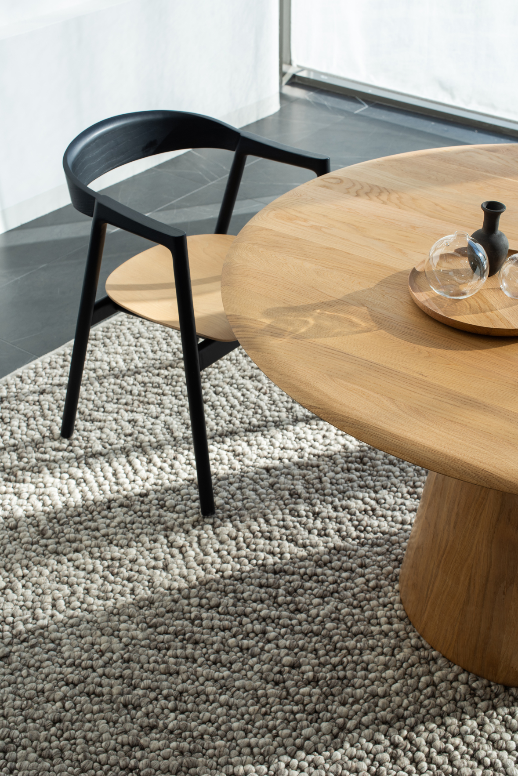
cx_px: 259
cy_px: 388
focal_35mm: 50
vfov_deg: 39.6
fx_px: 1078
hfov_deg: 27.0
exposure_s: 1/60
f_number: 11
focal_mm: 50
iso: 80
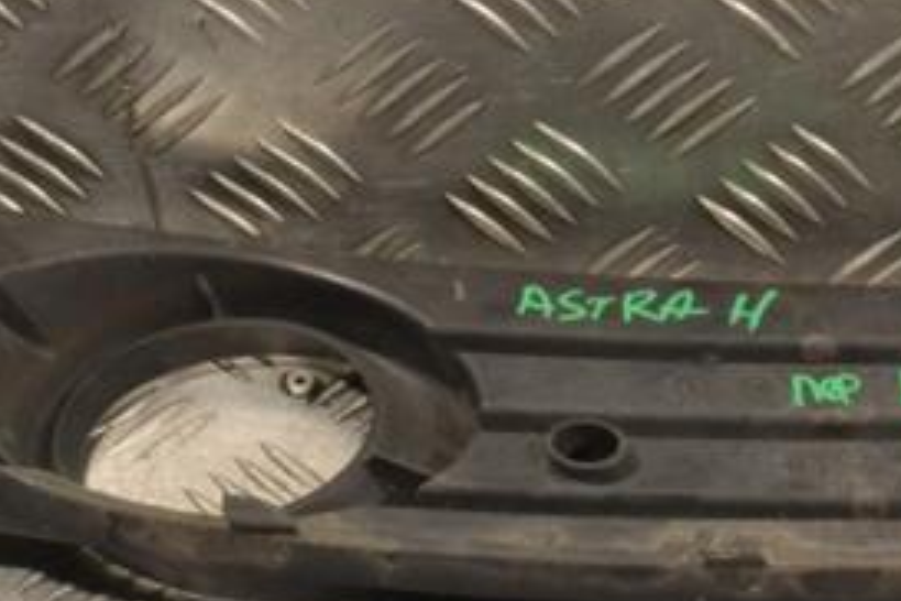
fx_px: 3706
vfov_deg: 9.3
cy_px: 353
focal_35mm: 148
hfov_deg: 13.8
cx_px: 564
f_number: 10
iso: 3200
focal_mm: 45
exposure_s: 1/400
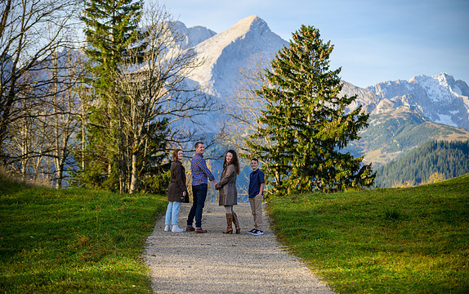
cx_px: 236
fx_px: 1342
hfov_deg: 19.8
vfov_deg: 12.5
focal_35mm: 105
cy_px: 147
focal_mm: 102
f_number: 3.2
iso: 100
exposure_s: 1/1000
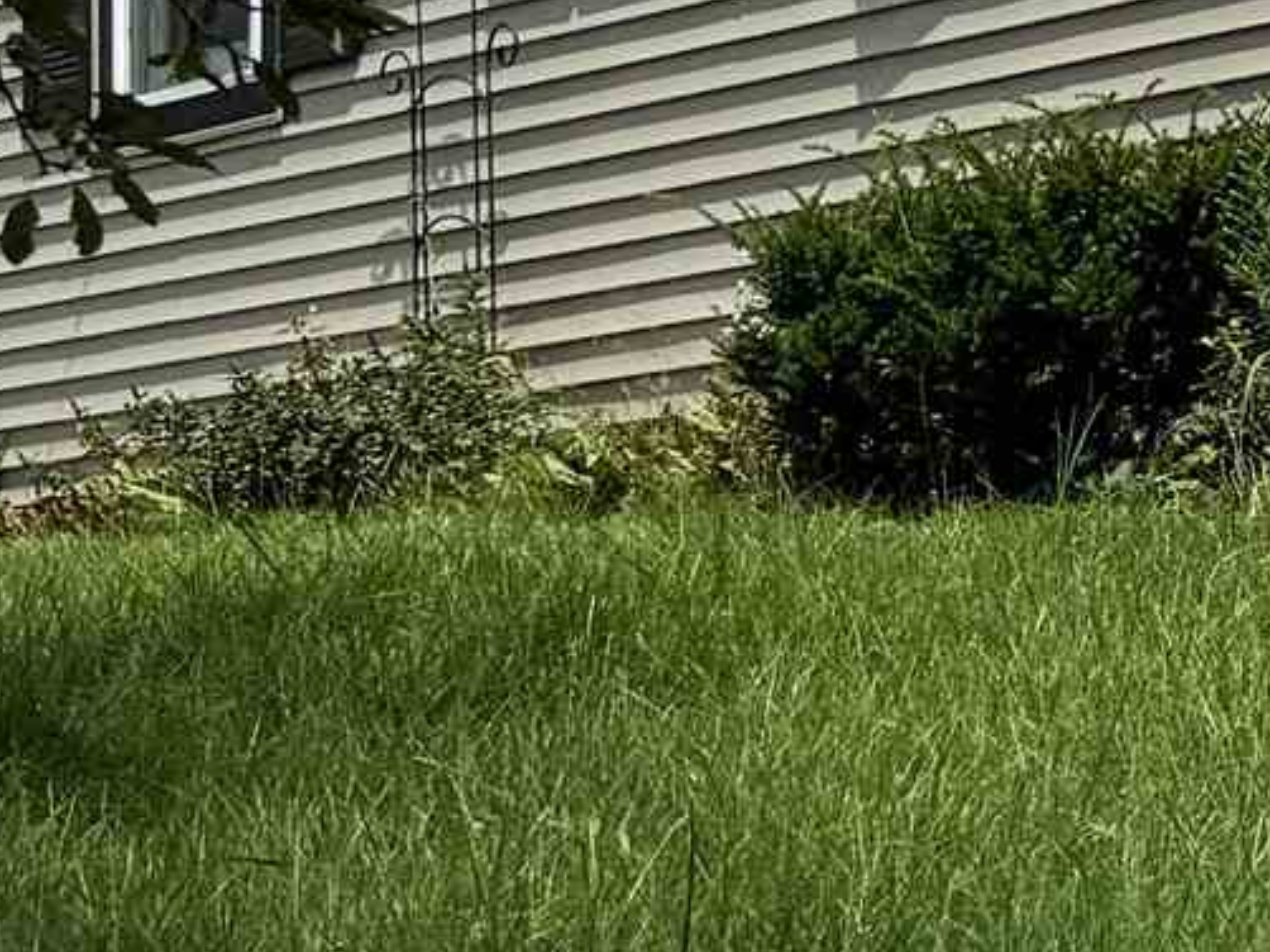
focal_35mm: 147
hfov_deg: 12.1
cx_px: 2472
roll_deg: +5.5
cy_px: -661
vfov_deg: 9.7
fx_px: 5391
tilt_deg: +10.7
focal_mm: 6.76
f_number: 1.78
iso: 80
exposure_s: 1/7092
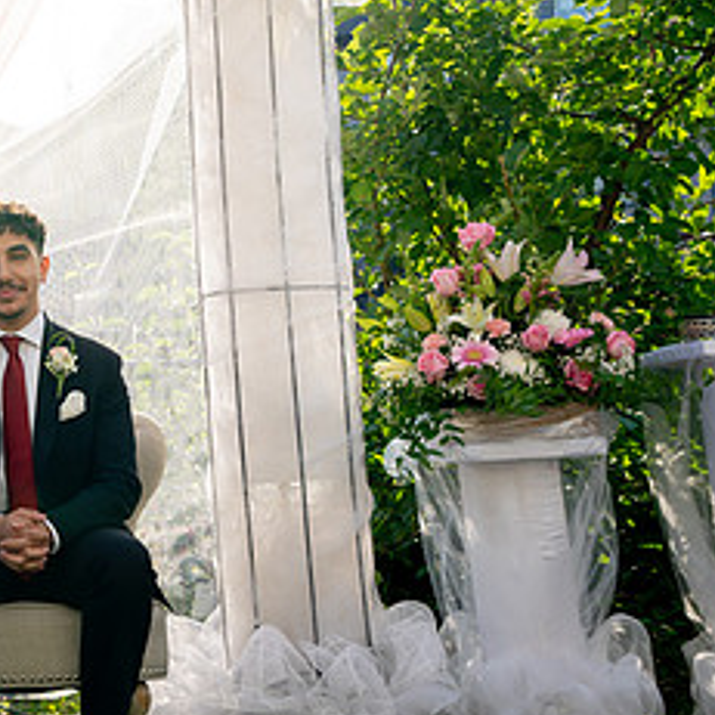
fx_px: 1799
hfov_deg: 21.8
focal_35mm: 77
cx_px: 25
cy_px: 416
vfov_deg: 22.5
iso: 100
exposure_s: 1/320
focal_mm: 36
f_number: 4.5
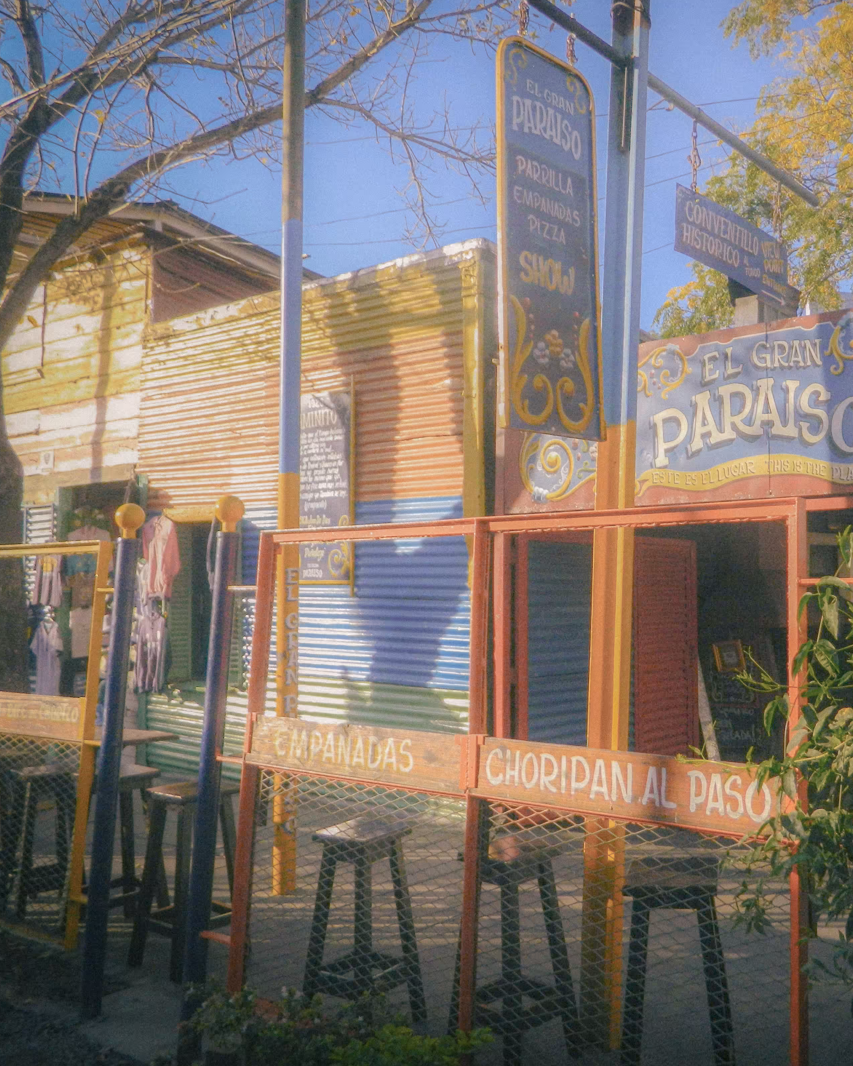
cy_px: 528
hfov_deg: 43.3
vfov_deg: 54.2
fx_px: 1041
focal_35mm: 33
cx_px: 631
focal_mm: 4.5
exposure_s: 1/200
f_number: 8.7
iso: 200
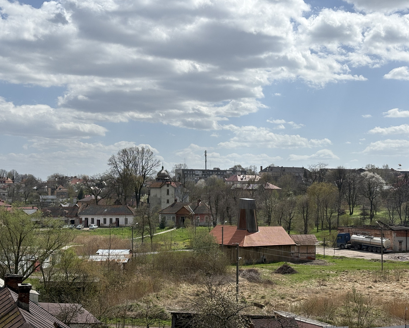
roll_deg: -0.2
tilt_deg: +2.7
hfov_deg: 34.1
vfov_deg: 27.6
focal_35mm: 55
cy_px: 165
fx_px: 666
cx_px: 199
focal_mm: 5.96
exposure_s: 1/4975
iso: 25
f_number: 1.6
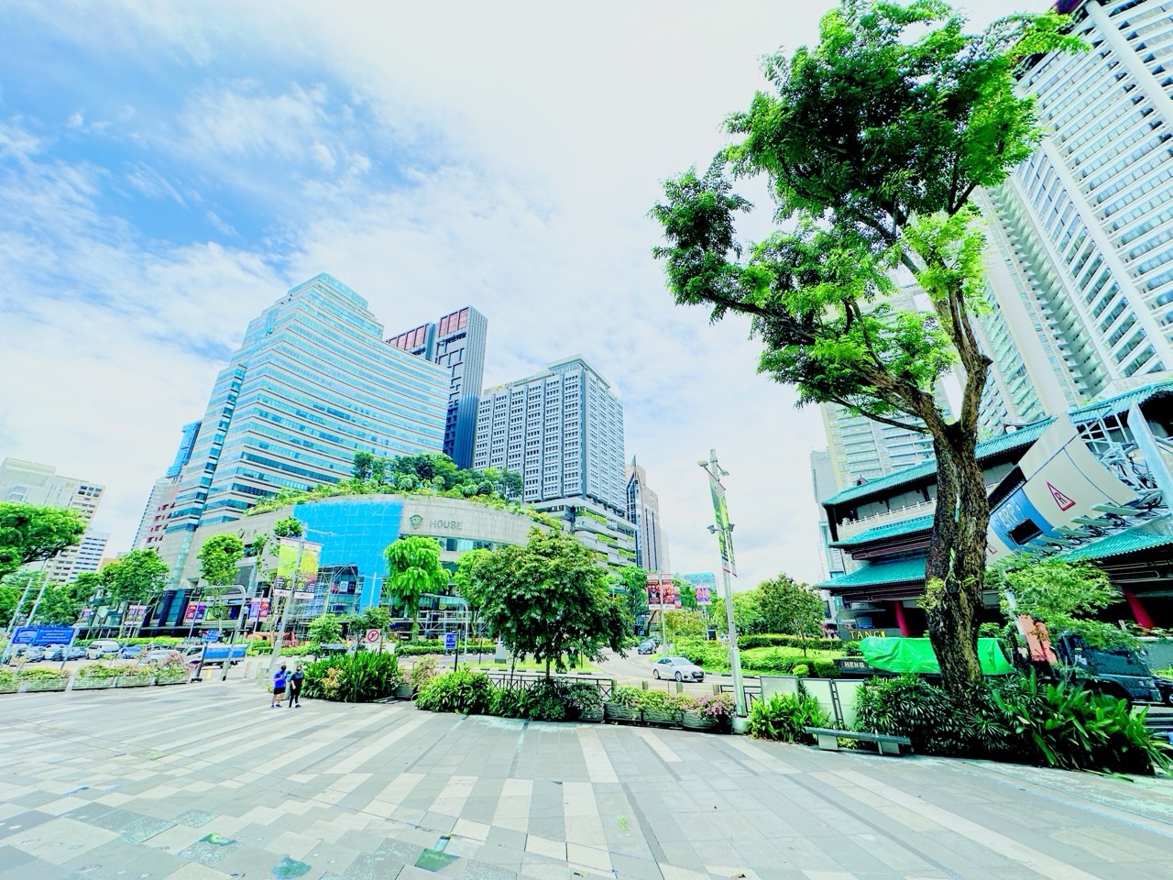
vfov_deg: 85.7
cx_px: 586
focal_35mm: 14
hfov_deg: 102.1
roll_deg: +0.9
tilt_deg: +23.2
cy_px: 440
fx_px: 474
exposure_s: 1/3125
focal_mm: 2.22
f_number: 2.2
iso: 50
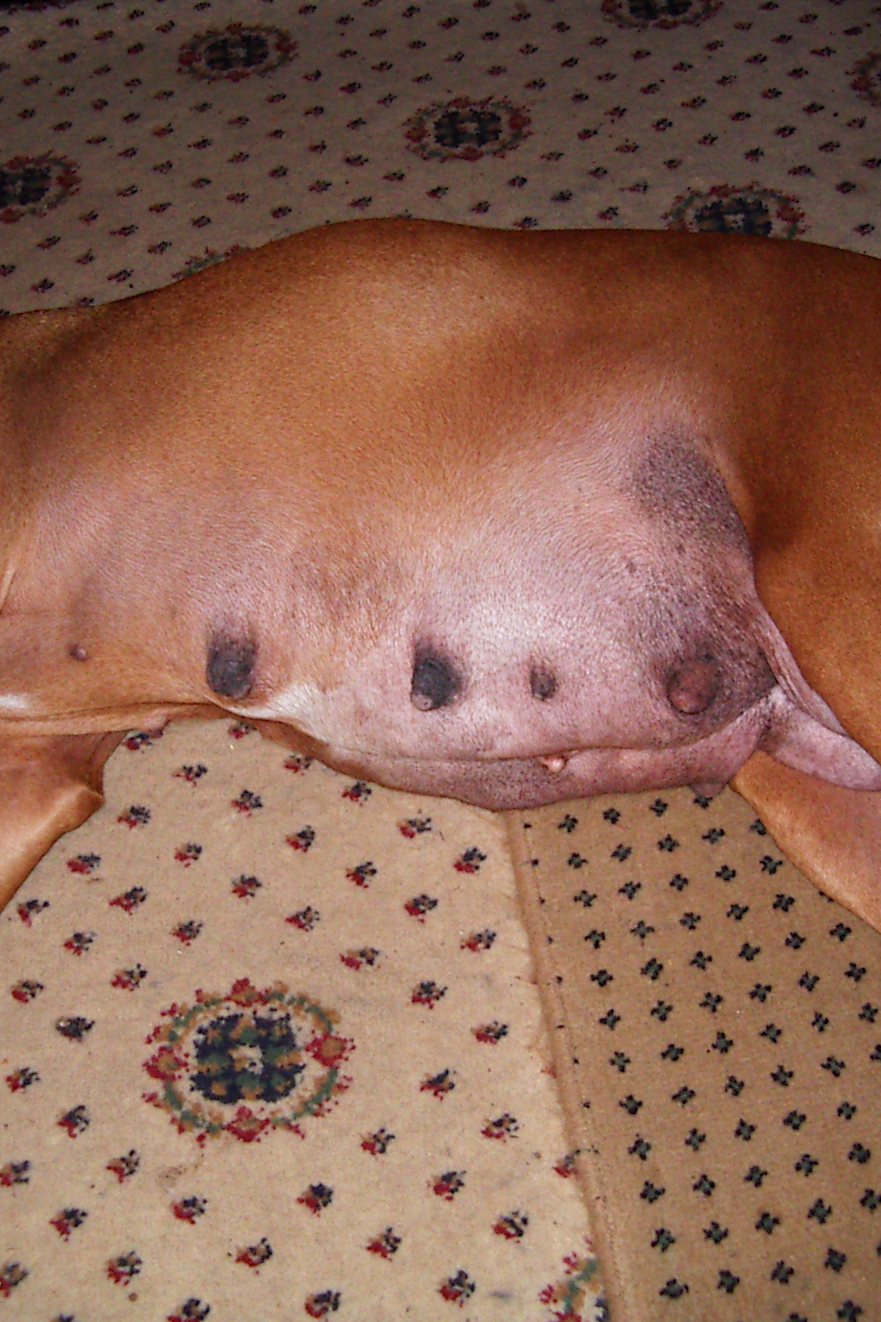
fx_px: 1945
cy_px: 658
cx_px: 409
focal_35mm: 53
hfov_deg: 25.5
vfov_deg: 37.5
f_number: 2.6
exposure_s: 1/60
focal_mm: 5.8
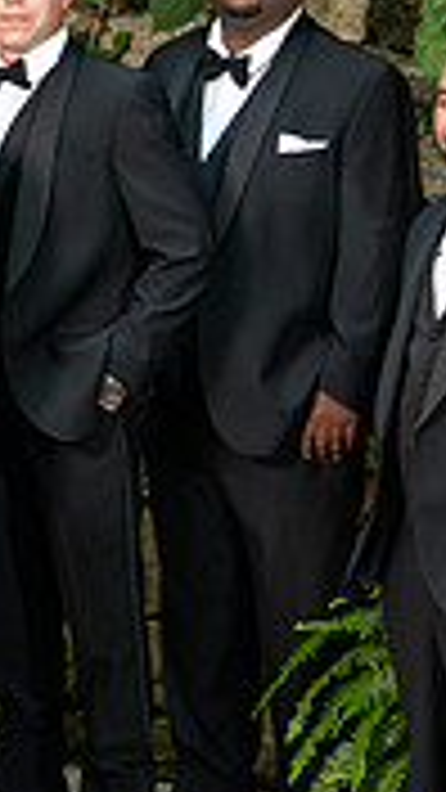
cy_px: 434
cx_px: -509
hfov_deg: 4.9
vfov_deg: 8.9
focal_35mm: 242
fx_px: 5088
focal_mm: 70
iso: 400
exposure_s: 1/200
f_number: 4
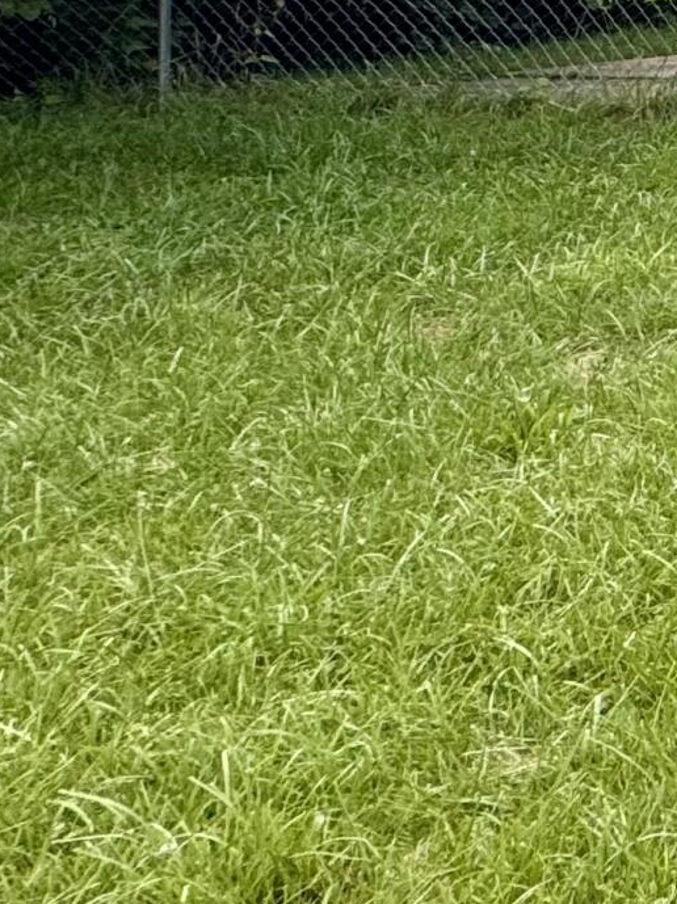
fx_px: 1592
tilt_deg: +2.7
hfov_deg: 12.2
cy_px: -197
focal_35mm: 61
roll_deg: -1.3
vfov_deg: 27.6
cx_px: 1942
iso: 50
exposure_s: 1/899
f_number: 2.2
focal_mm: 2.22
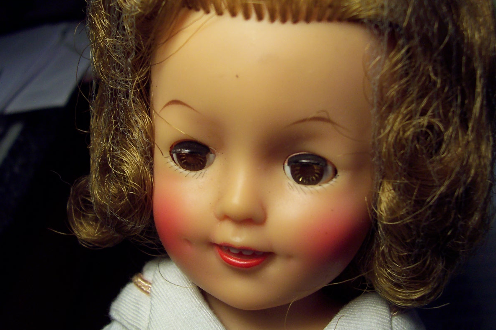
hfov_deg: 49.6
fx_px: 537
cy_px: 156
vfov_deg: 34.2
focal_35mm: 39
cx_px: 251
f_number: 2.8
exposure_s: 1/250
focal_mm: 5.6
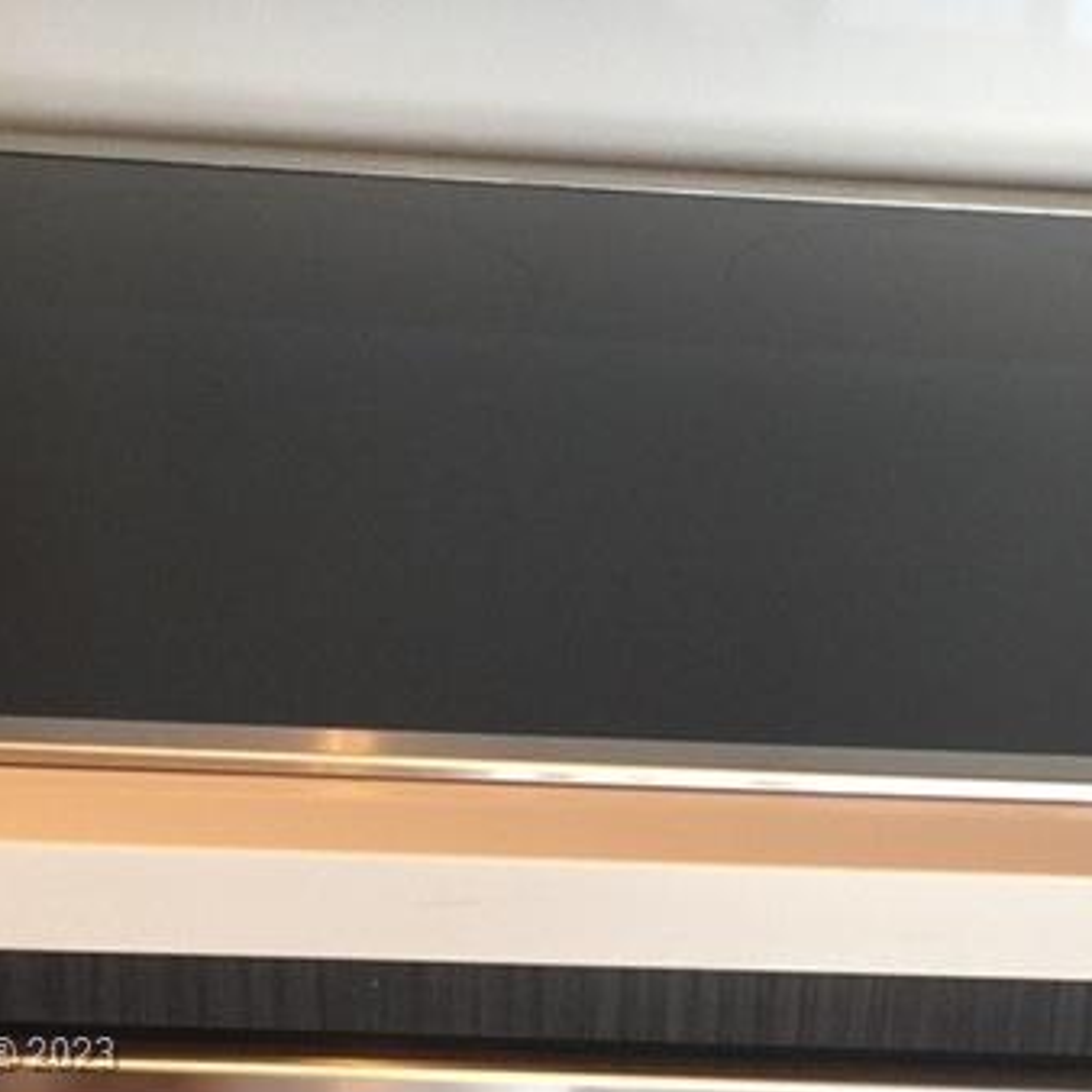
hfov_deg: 18.8
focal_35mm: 91
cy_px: 1056
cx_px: 979
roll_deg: -5.5
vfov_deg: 18.6
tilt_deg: -28.4
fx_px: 3248
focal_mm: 4.15
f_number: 2.2
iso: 32
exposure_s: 1/15
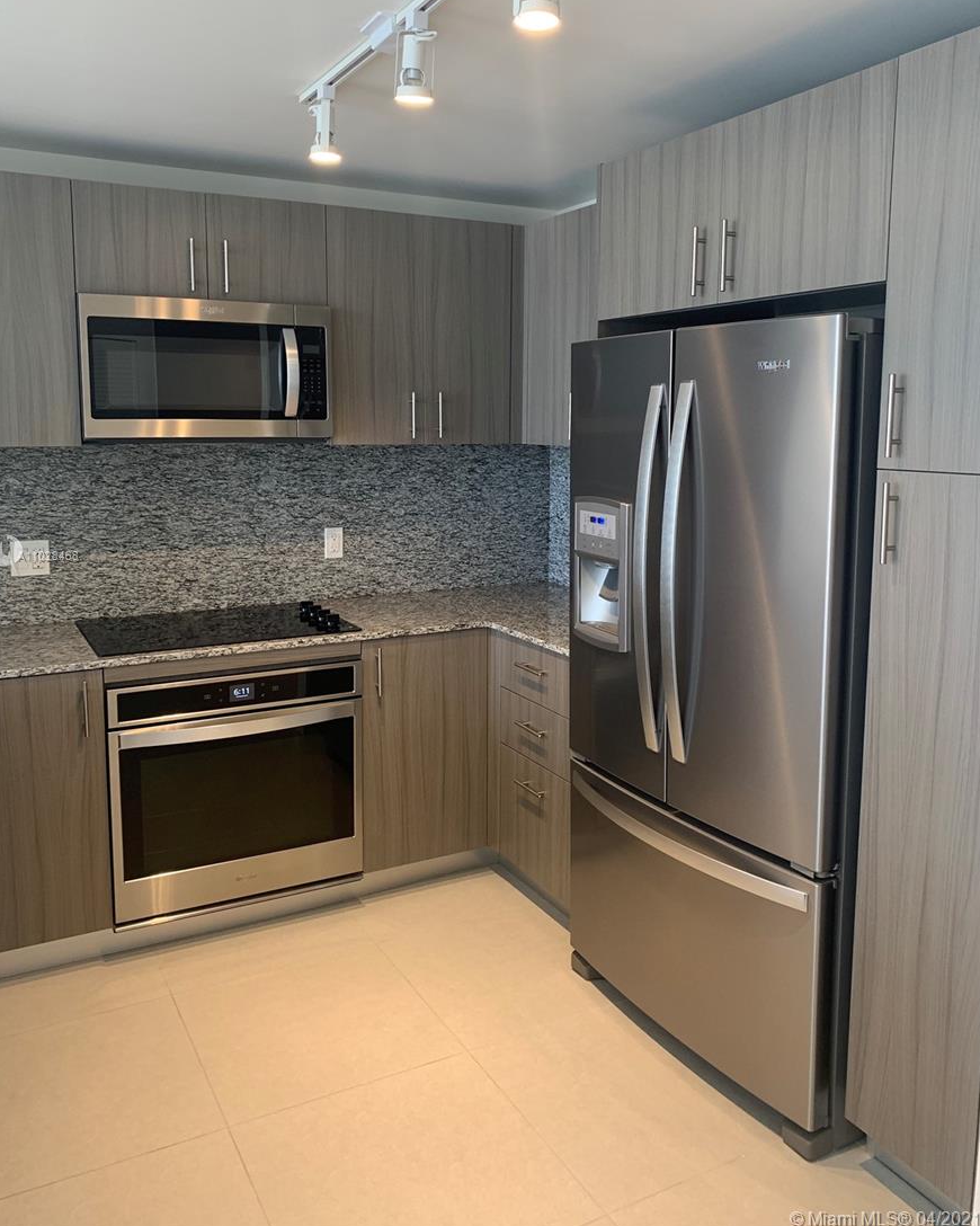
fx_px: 1015
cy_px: 557
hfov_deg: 51.5
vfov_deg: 62.1
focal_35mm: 28
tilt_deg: -7.4
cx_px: 485
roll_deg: +0.4
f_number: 1.8
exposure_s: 1/60
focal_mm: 4.25
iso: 100
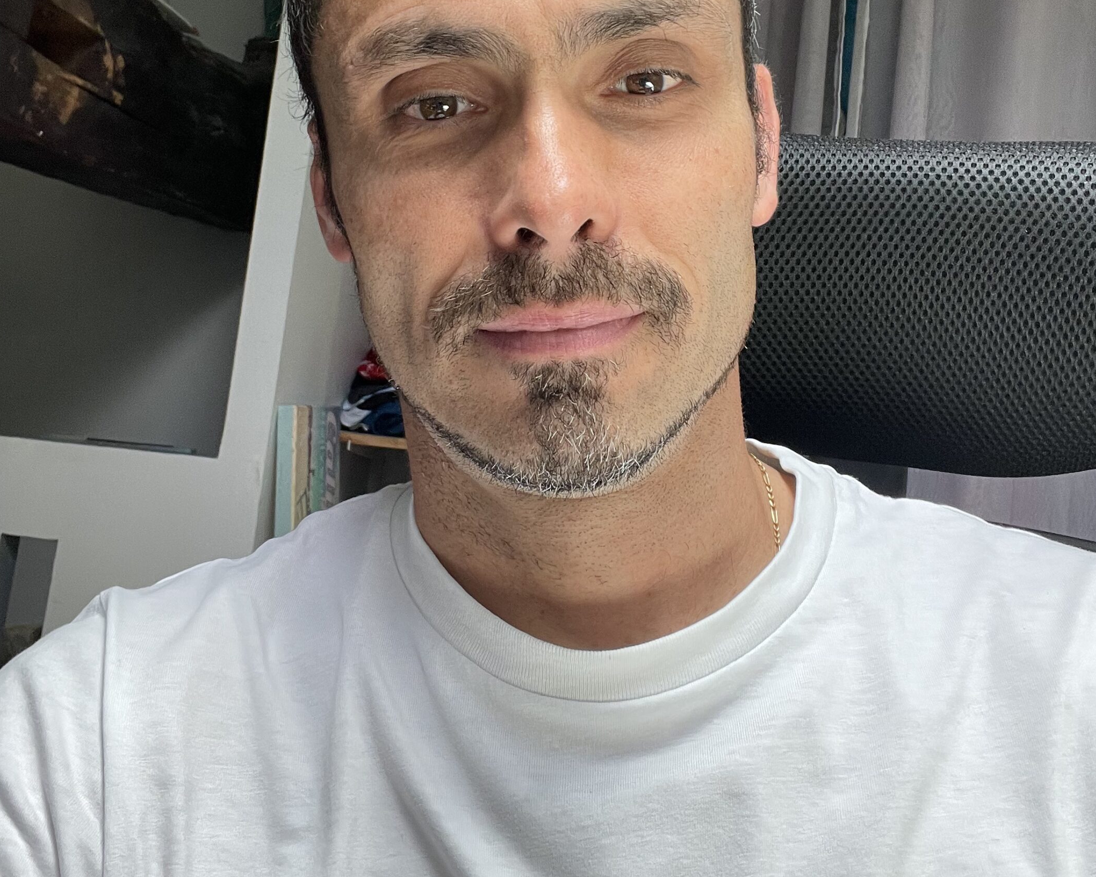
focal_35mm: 40
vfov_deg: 36.4
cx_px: 558
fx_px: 1298
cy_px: 214
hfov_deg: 45.8
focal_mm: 2.71
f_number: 2.2
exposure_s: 1/64
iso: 100
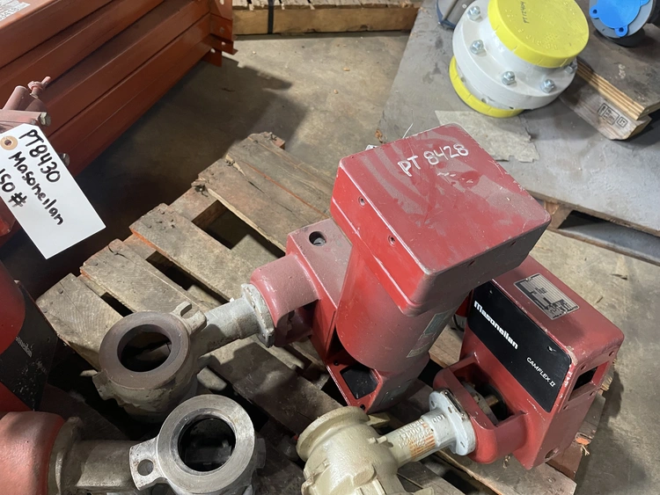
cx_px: 330
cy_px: 248
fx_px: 496
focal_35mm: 26
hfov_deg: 67.3
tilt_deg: -53.3
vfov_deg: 53.1
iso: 500
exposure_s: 1/55
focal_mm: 5.1
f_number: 1.6
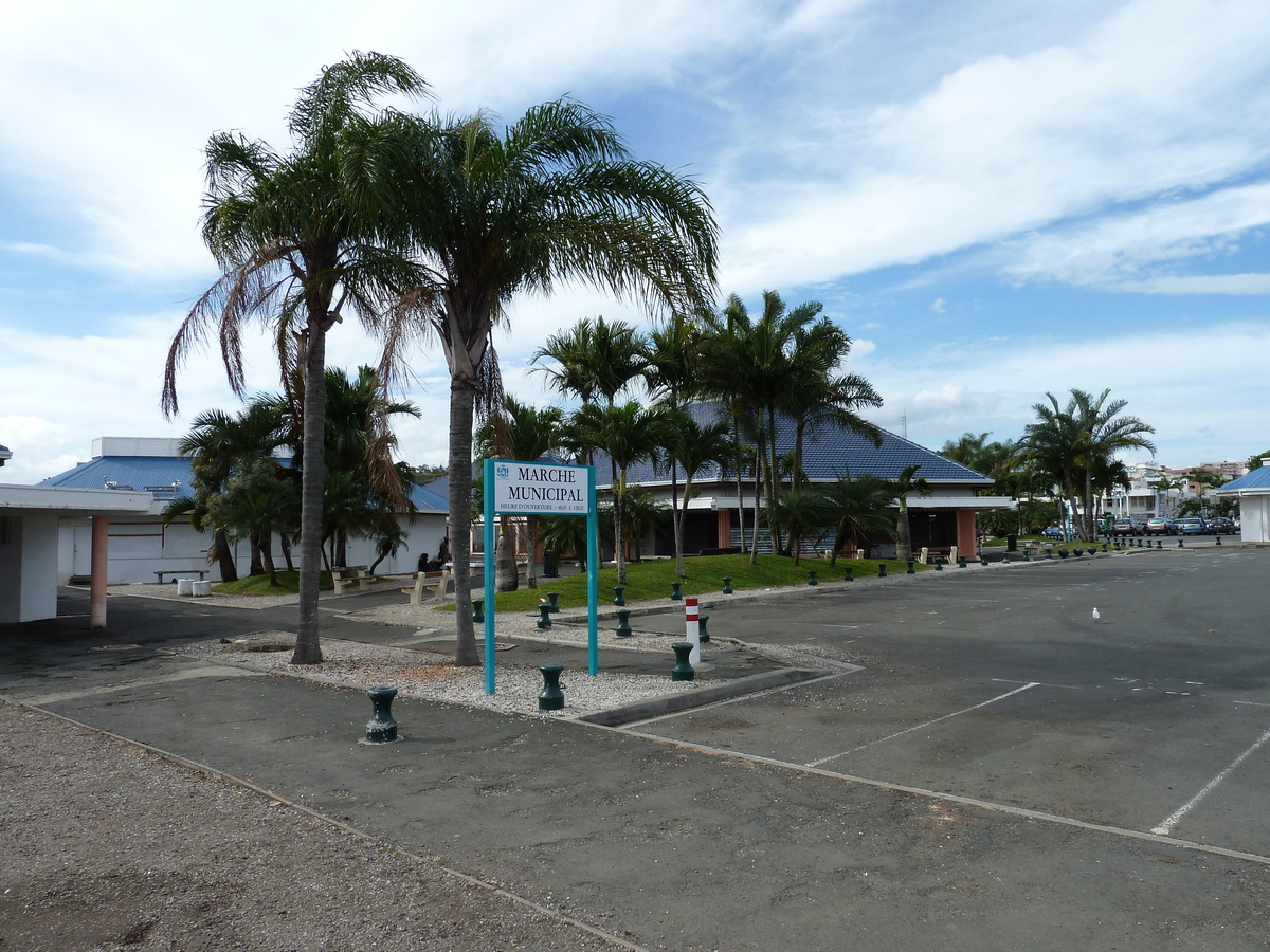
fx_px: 917
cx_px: 635
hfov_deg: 69.4
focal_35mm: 25
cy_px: 476
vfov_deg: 54.9
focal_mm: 4.1
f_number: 4.5
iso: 80
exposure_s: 1/400
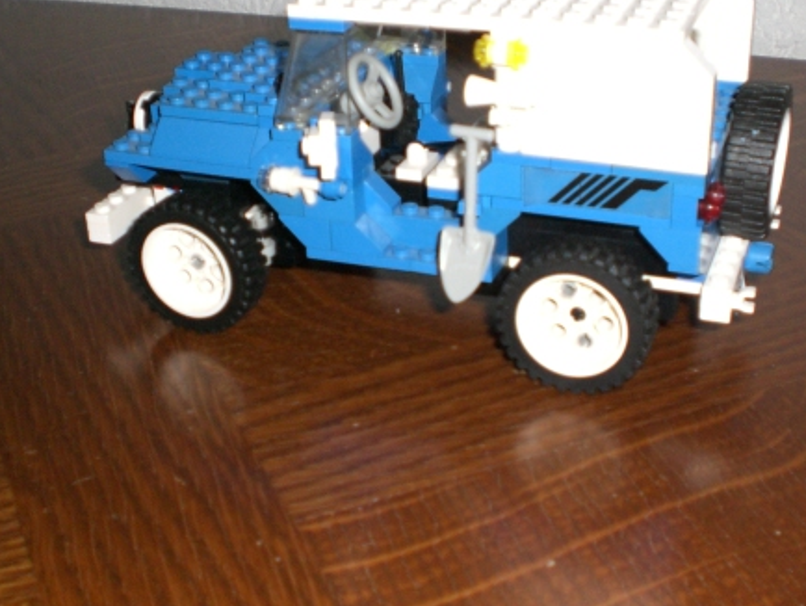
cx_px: 429
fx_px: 1305
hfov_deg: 34.3
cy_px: 294
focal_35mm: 56
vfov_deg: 26.1
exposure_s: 1/60
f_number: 3.1
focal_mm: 6.3
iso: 200
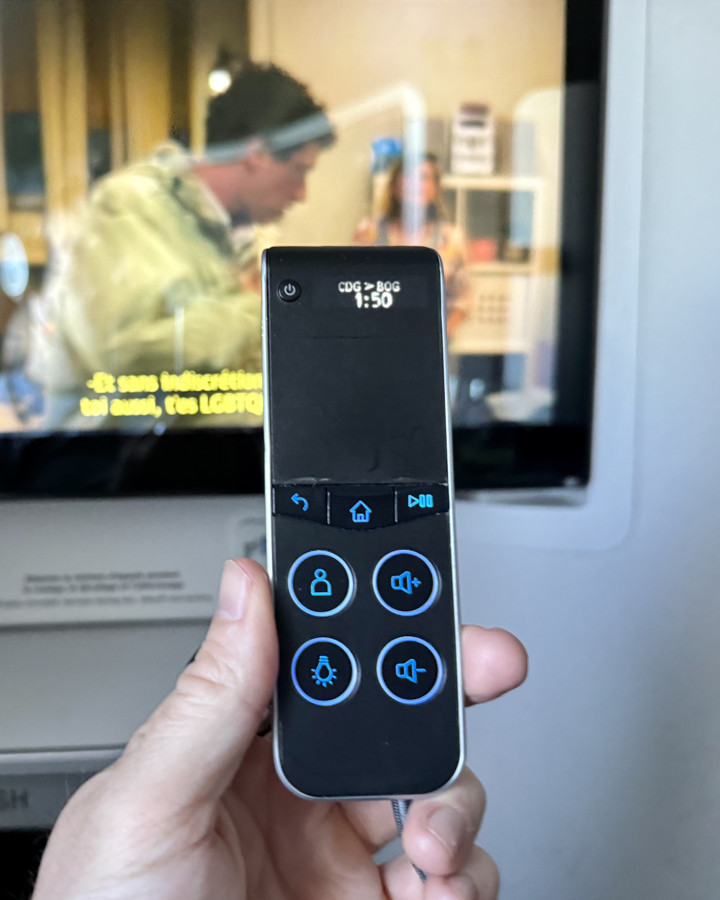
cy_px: 454
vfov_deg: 55.7
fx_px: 852
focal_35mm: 32
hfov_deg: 44.2
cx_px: 178
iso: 500
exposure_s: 1/60
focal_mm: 6.76
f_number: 1.78
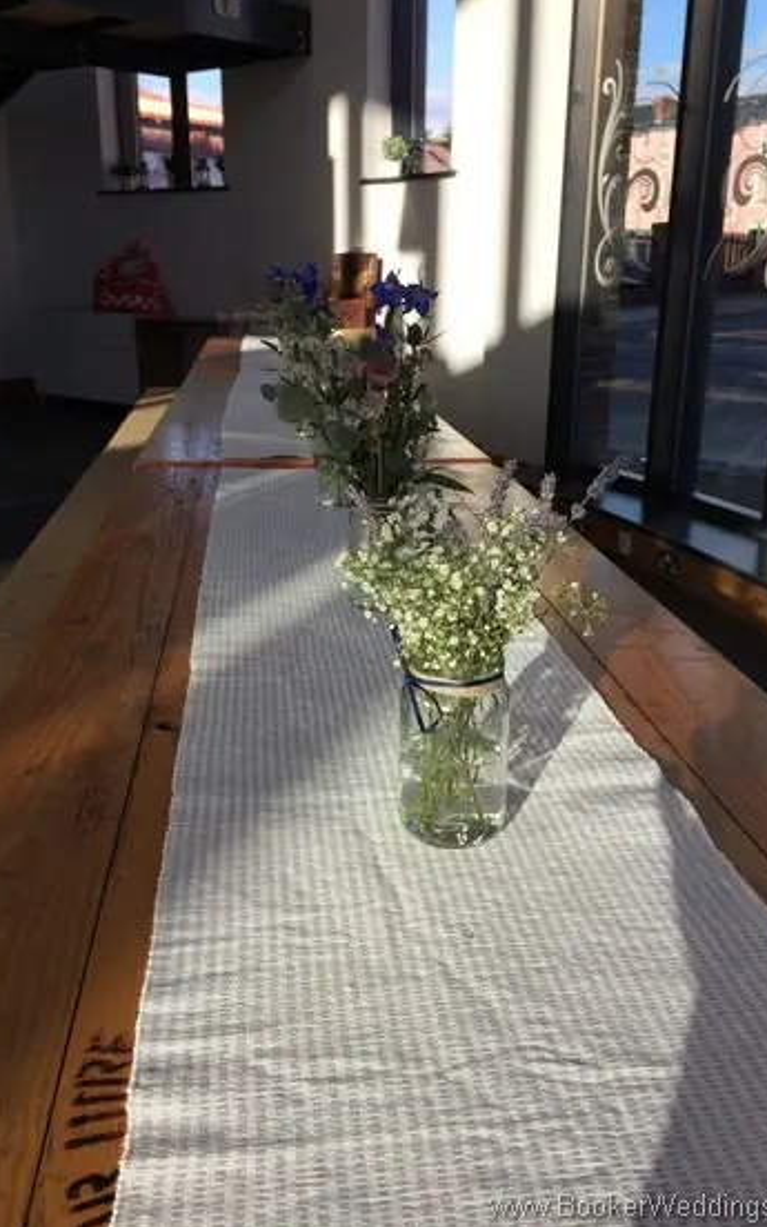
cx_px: 405
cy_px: 615
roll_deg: +0.2
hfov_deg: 40.6
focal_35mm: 31
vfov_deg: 61.2
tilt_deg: -17.9
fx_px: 1037
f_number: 2.2
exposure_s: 1/720
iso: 32
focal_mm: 4.15
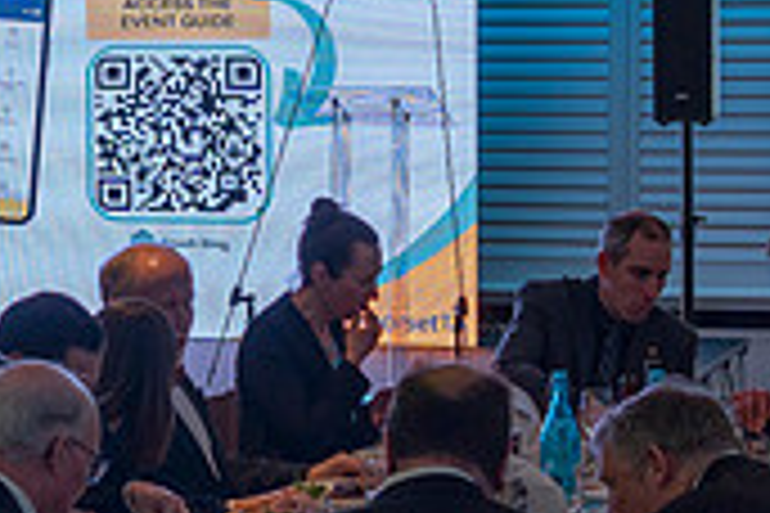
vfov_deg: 9.3
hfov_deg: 13.8
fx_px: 3165
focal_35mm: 148
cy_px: 236
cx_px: 148
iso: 125
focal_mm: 35
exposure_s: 1/60
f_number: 4.5
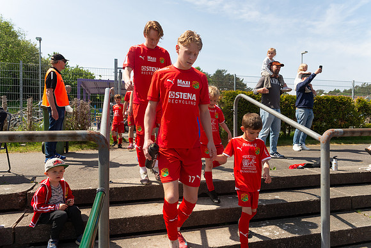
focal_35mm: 24
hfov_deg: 72.8
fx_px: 252
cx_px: 186
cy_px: 124
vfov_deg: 52.3
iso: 250
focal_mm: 24
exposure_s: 1/1250
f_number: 5
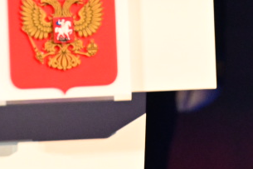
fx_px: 7473
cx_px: -70
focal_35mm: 1064
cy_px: -197
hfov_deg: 1.9
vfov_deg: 1.3
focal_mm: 200
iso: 5000
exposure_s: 1/640
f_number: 4
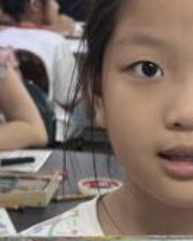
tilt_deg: -19.0
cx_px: 225
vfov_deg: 12.4
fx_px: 1100
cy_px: 248
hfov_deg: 9.9
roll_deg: -3.5
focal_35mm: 154
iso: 64
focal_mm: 5.7
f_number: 1.5
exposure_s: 1/100
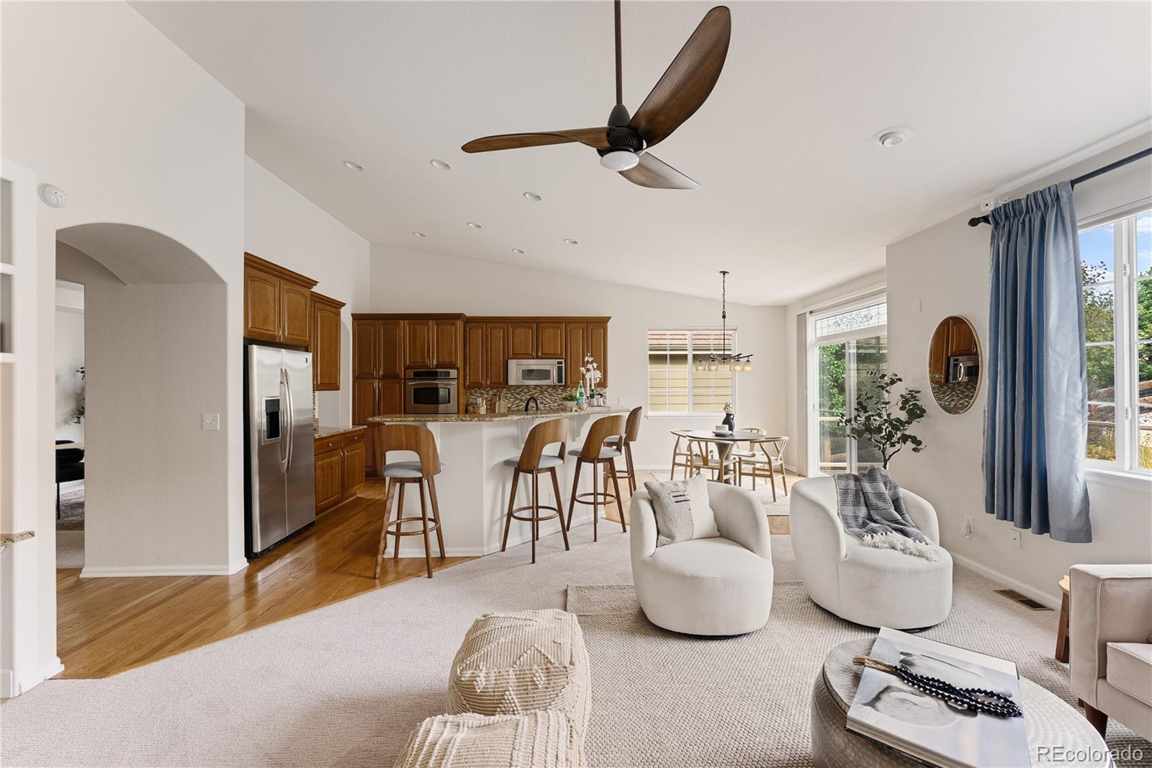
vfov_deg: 78.8
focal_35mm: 15
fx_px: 467
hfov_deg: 101.9
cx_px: 576
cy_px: 384
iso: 400
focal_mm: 14.6
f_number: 8
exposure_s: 1/500
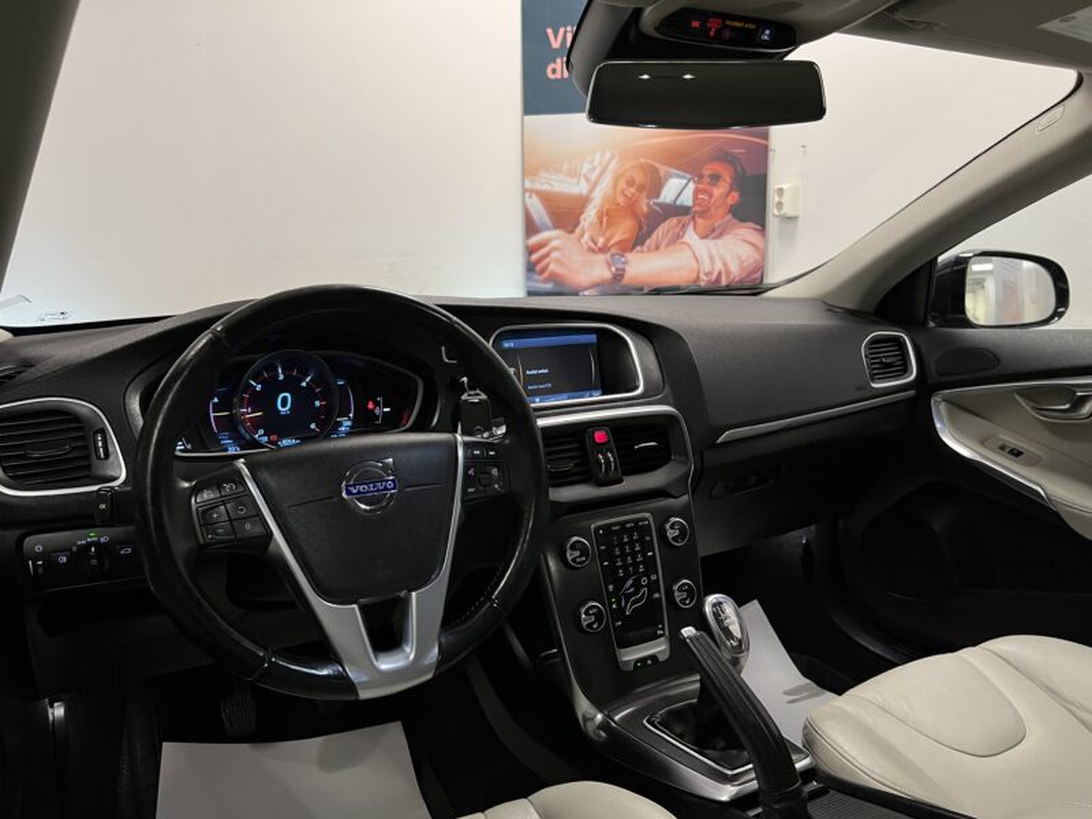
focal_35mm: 26
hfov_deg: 67.3
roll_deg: -0.2
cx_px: 546
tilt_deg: -12.2
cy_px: 410
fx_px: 820
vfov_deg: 53.1
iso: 100
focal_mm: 5.7
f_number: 1.5
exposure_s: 1/50
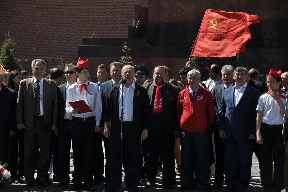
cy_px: 96
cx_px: 144
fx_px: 743
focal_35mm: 93
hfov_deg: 21.9
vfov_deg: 14.7
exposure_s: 1/1000
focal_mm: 62
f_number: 4.8
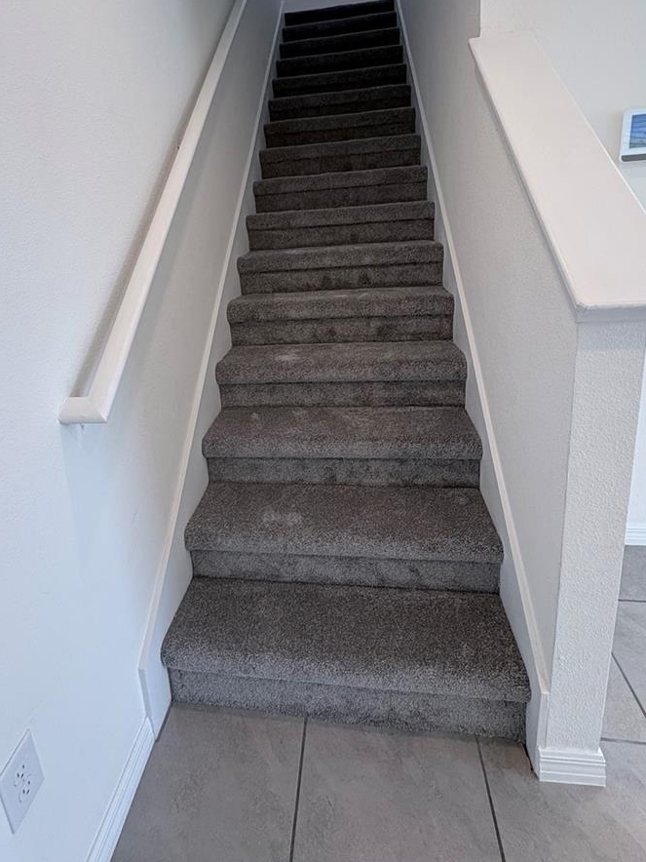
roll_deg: +5.4
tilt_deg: -12.4
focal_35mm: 19
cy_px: 333
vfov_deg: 83.3
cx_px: 289
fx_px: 473
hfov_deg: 68.5
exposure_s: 1/120
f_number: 2.2
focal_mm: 2.22
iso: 200
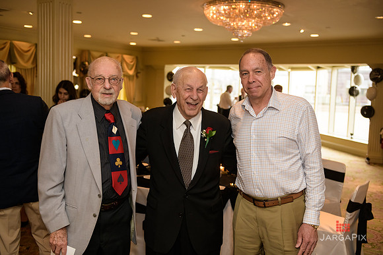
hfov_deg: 50.7
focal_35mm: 38
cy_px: 128
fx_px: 404
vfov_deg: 35.1
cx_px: 192
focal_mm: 38
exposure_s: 1/125
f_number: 3.2
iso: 1000
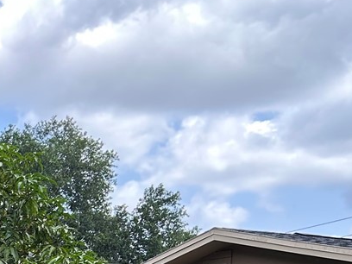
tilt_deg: -1.3
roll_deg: +0.4
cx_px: -246
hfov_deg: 16.6
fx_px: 1037
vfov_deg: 13.7
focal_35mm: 102
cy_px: 394
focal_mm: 5.7
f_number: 1.5
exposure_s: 1/827
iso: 50
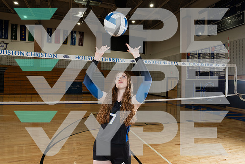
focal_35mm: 25
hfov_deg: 72.5
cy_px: 80
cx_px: 125
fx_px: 167
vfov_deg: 52.2
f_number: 5.6
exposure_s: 1/250
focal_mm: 24
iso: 500
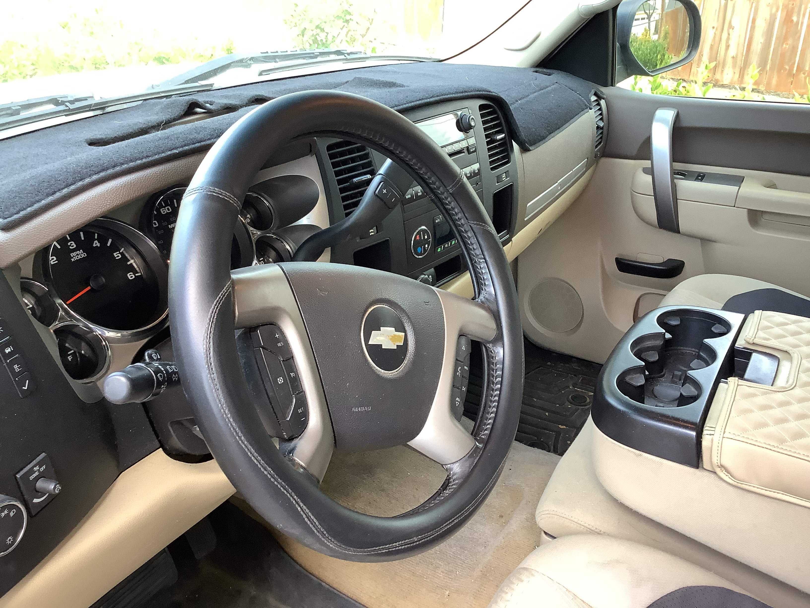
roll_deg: -0.6
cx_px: 405
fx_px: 725
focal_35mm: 31
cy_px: 304
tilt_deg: -29.4
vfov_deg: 45.4
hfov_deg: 58.4
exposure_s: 1/60
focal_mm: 3.3
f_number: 2.4
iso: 125
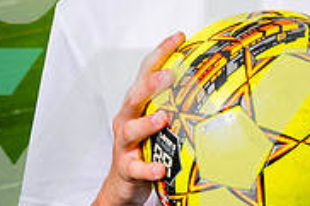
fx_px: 1919
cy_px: -67
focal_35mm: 223
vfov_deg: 6.1
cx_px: 305
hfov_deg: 9.2
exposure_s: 1/125
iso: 100
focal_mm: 70
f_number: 11
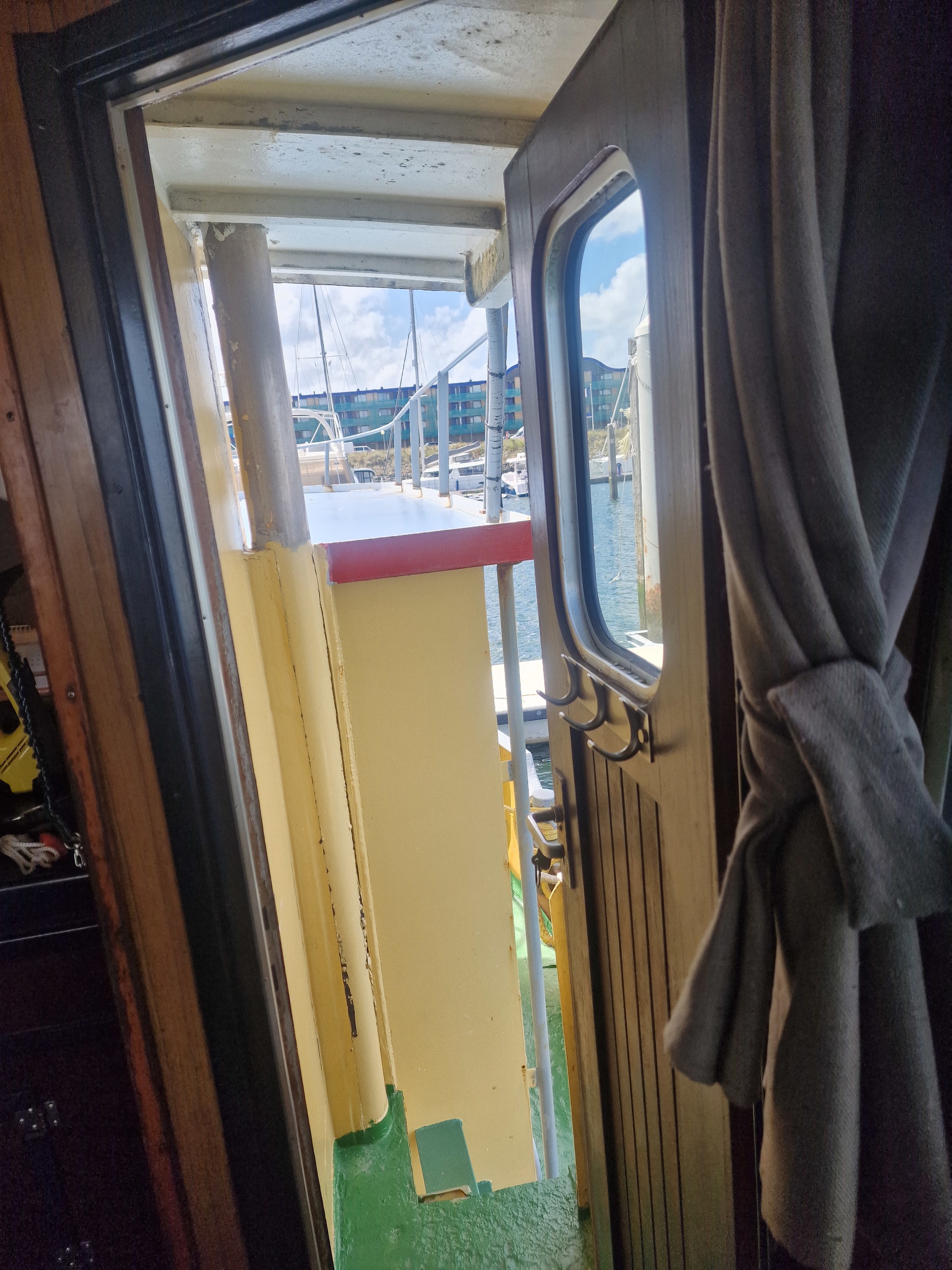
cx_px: 476
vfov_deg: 73.9
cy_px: 635
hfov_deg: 58.9
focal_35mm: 23
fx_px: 843
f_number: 1.8
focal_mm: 6.4
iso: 50
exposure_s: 1/321
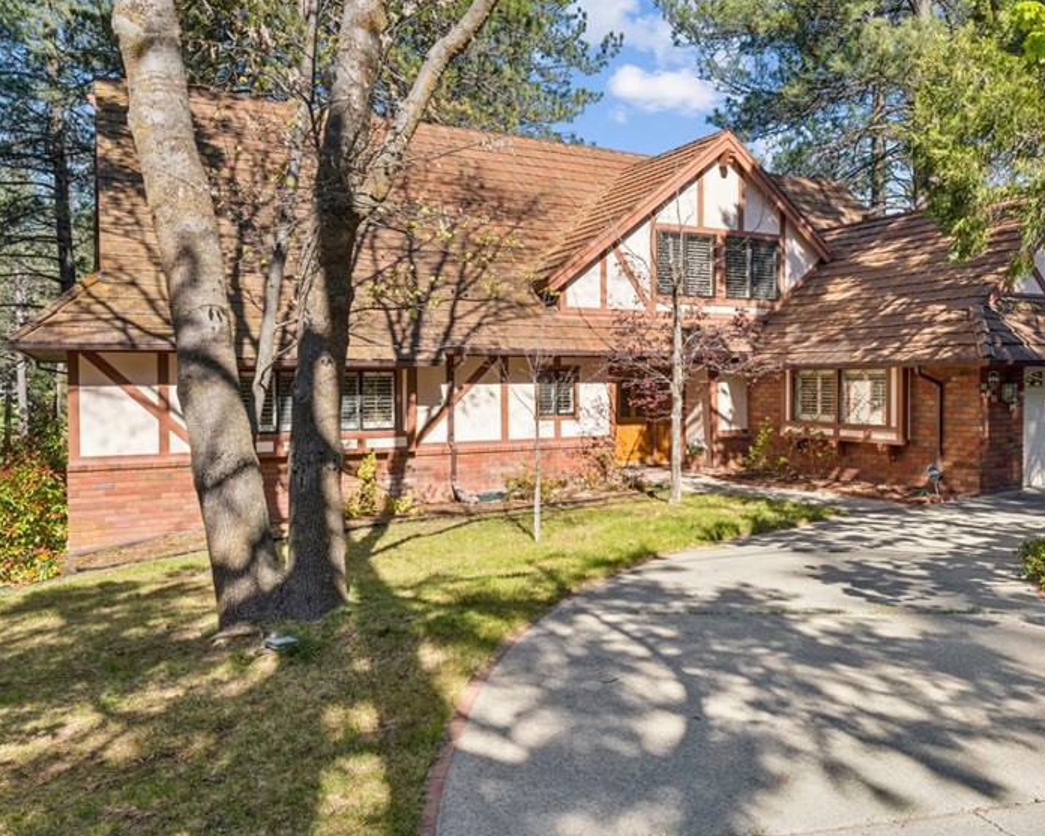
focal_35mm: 29
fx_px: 897
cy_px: 390
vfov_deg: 50.0
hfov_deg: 59.7
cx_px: 646
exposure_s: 1/20
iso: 100
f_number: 22
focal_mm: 21
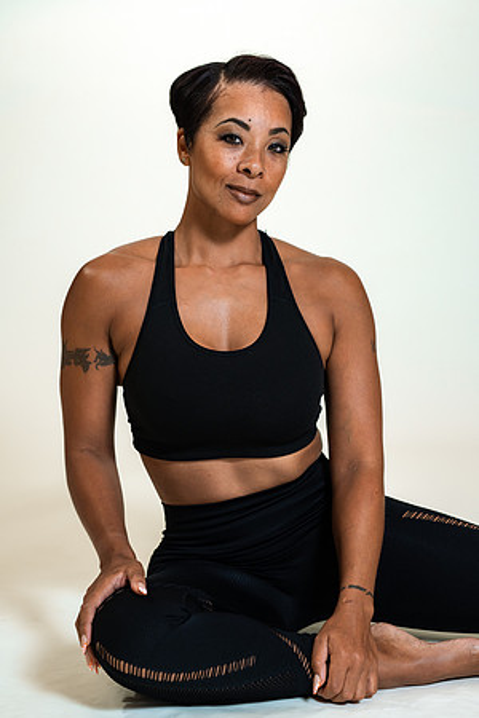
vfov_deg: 23.9
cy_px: 359
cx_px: 240
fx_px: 1696
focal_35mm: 85
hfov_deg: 16.1
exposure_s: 1/160
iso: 320
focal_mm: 85
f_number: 4
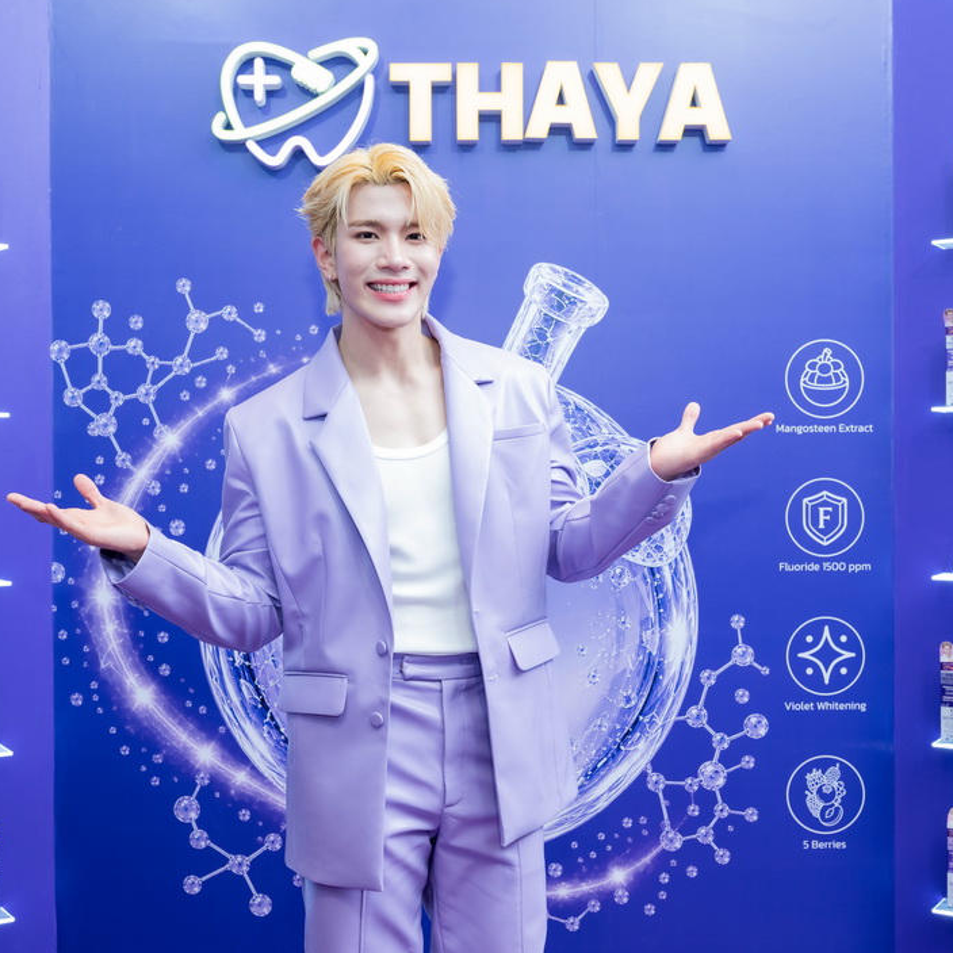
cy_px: 479
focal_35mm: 44
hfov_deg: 38.6
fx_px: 1360
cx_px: 463
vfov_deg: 38.6
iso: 1000
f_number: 5
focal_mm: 33.5
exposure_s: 1/200
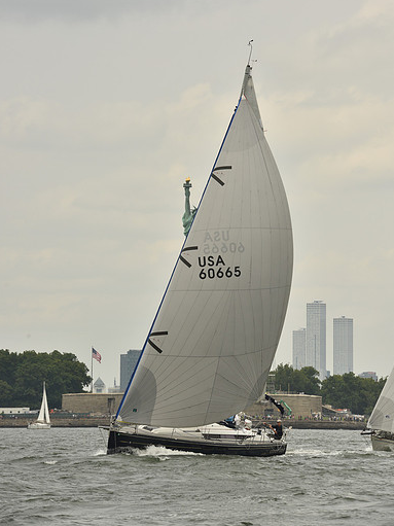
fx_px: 2900
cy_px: 242
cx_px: 197
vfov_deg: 10.4
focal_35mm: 191
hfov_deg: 7.8
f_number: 10
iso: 250
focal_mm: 175
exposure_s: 1/640
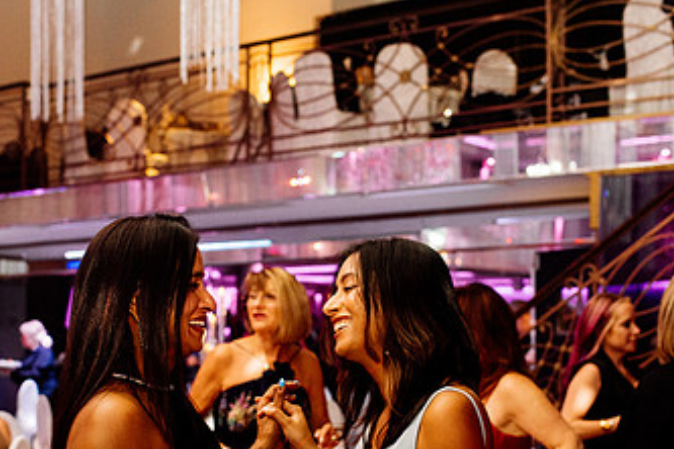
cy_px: 365
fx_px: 1142
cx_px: 277
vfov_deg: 21.9
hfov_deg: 32.8
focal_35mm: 61
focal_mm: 35
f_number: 2.8
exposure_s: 1/200
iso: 1250
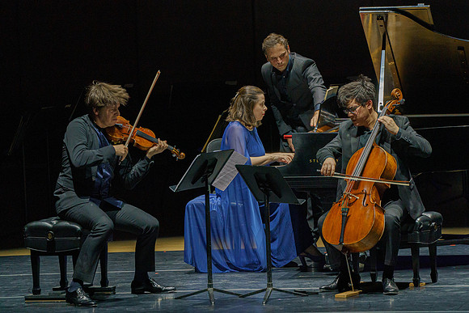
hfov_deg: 6.2
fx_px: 4337
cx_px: 226
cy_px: 151
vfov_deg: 4.1
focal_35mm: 333
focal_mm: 297
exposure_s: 1/250
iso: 4000
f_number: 7.1
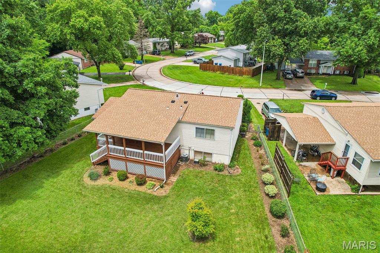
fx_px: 232
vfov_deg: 57.2
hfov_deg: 78.6
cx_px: 190
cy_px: 126
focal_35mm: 22
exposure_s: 1/1600
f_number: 2.8
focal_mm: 8.4
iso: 110
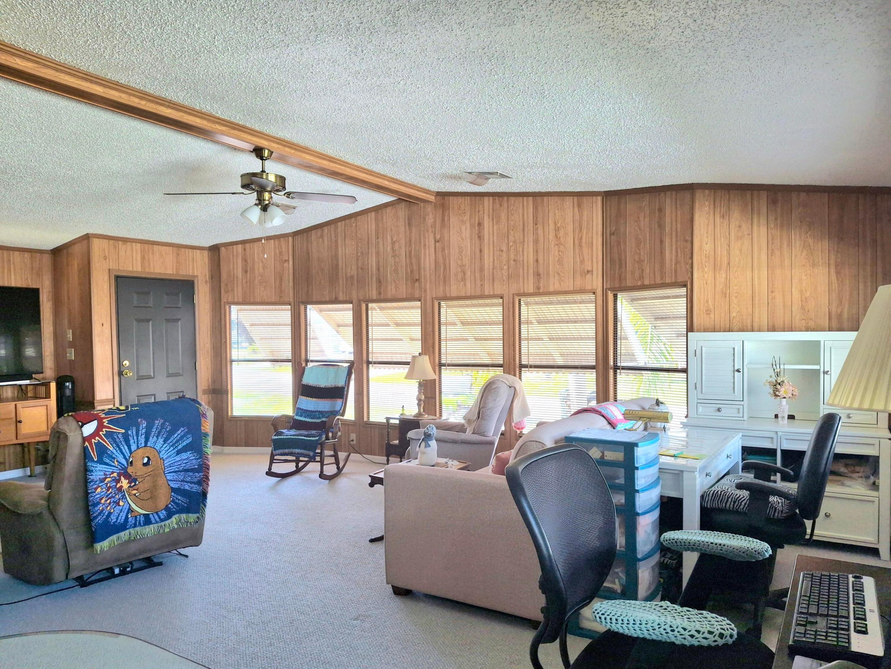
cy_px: 334
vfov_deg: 54.9
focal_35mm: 25
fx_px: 643
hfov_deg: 69.4
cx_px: 446
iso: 80
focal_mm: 4.69
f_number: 1.8
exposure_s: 1/120
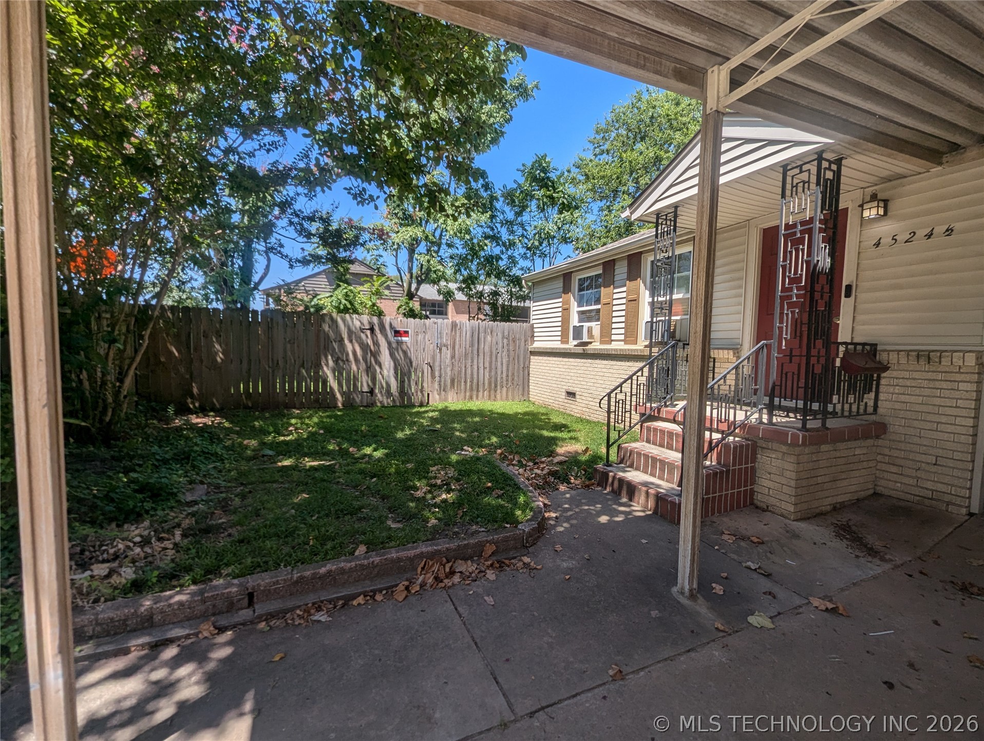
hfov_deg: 106.1
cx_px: 492
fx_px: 370
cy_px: 370
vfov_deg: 90.0
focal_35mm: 13
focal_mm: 1.95
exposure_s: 1/1049
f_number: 2.2
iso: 46
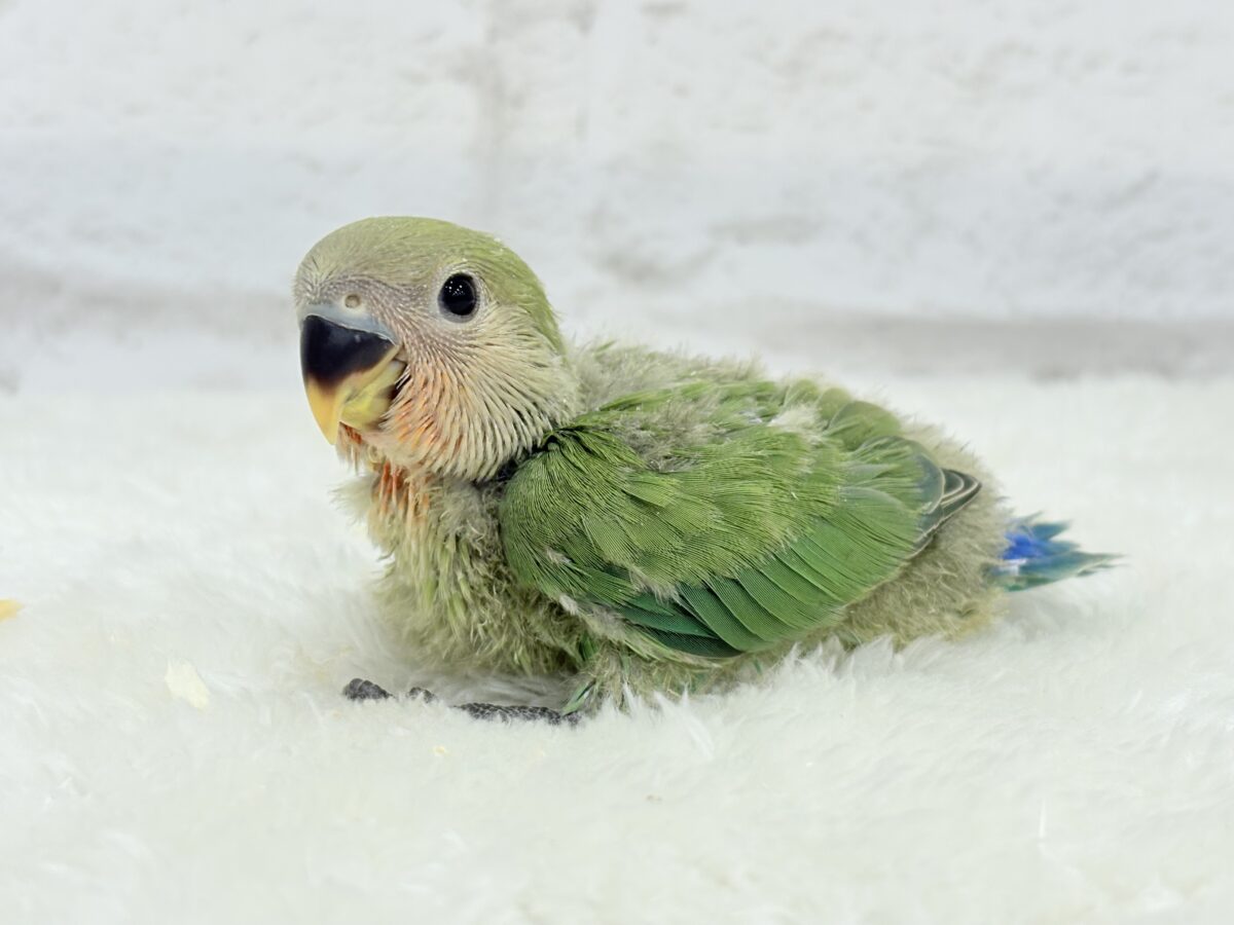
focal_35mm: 52
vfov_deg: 28.0
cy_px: 462
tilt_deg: -11.4
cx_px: 617
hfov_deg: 36.8
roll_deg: -0.5
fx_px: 1854
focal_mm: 5.96
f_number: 1.6
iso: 80
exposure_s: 1/100
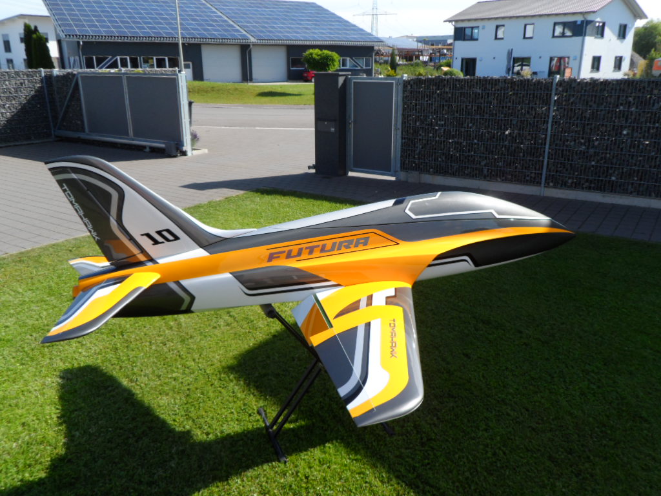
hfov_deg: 63.4
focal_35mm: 28
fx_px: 535
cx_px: 330
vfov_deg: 49.7
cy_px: 248
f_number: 3.1
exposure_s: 1/750
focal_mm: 4.9
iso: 80
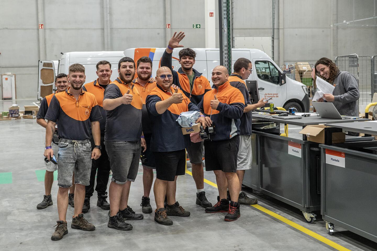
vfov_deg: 36.9
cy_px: 126
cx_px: 188
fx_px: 377
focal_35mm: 36
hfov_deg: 53.1
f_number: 4
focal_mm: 36
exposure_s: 1/100
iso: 2000
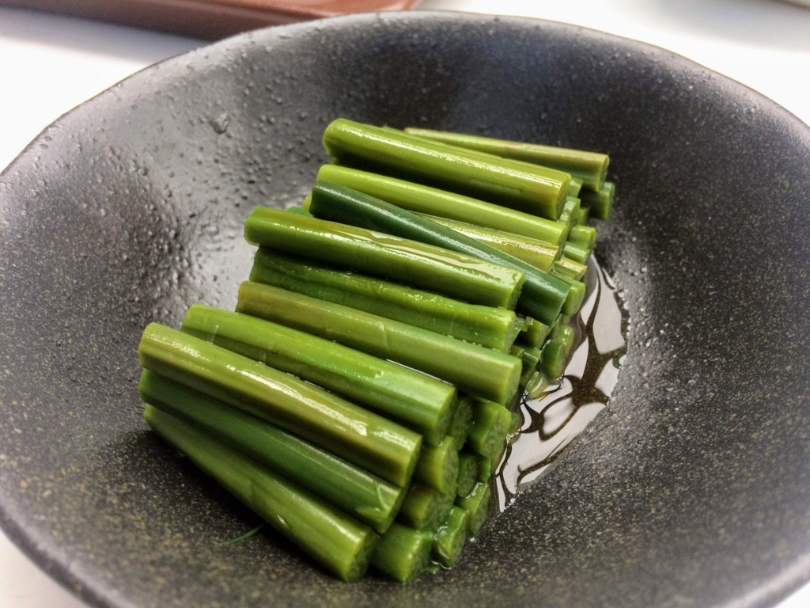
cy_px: 304
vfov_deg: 48.2
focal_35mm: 29
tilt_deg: -46.5
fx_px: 679
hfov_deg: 61.7
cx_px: 405
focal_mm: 4.15
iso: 64
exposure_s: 1/120
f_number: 2.2
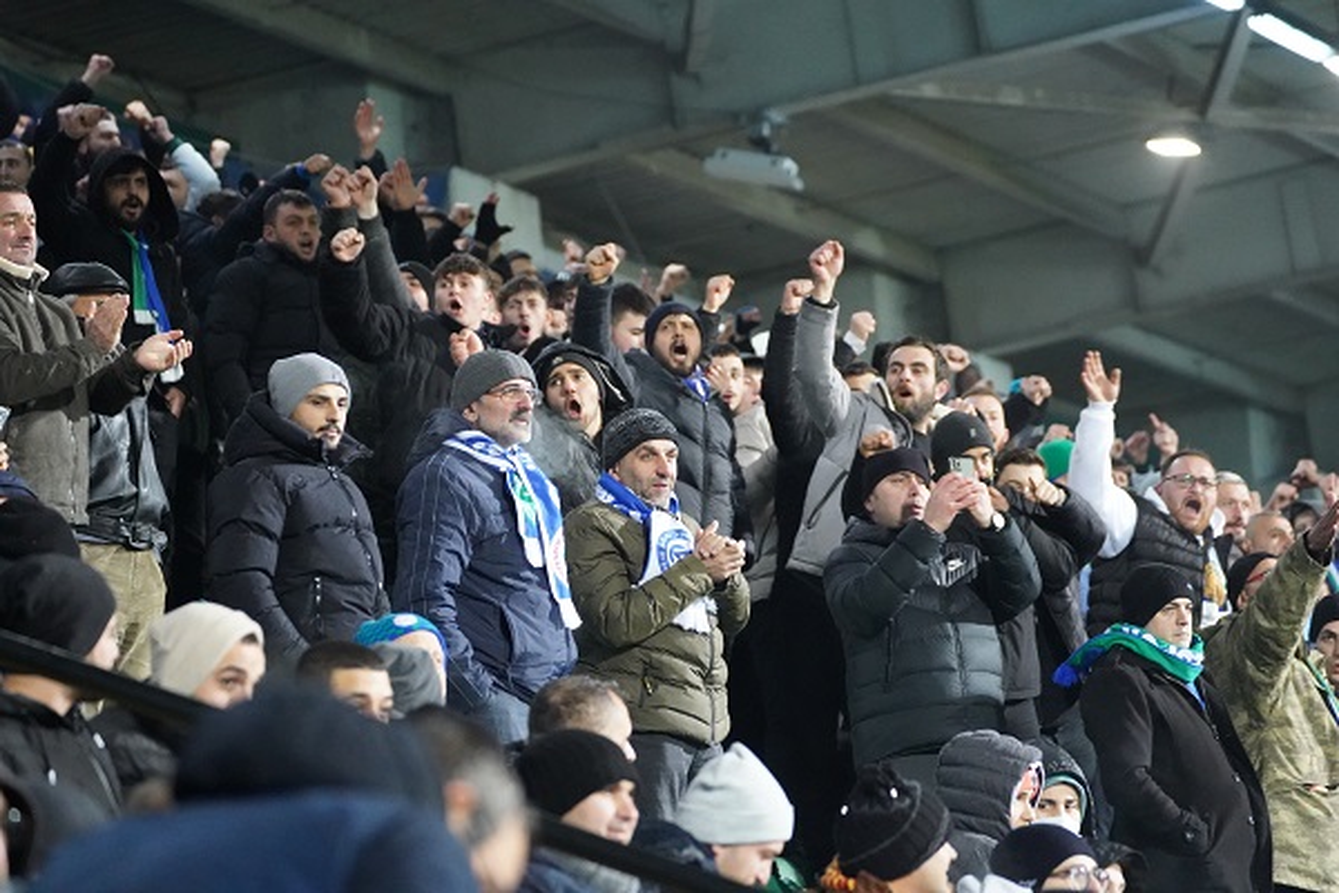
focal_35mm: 187
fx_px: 6955
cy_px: 446
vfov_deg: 7.3
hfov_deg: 11.0
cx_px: 670
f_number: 5.6
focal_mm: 187
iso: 12800
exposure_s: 1/320
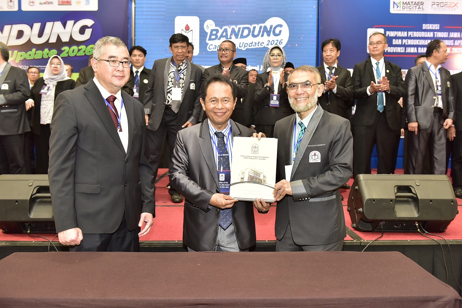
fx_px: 411
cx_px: 231
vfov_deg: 41.1
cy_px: 154
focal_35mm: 32
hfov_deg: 58.7
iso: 1000
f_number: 4
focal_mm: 32
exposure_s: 1/125
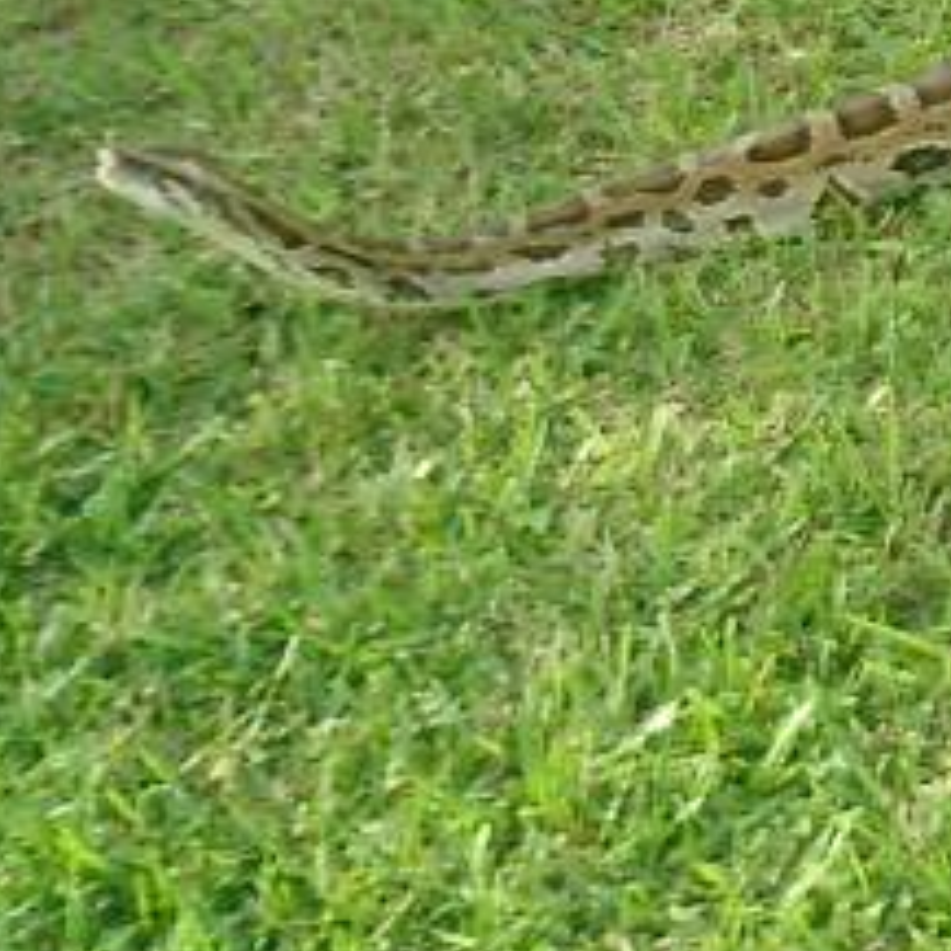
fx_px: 2922
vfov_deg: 18.3
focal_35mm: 94
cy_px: 167
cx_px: 1372
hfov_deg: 17.0
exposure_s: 1/250
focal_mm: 7.5
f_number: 3.2
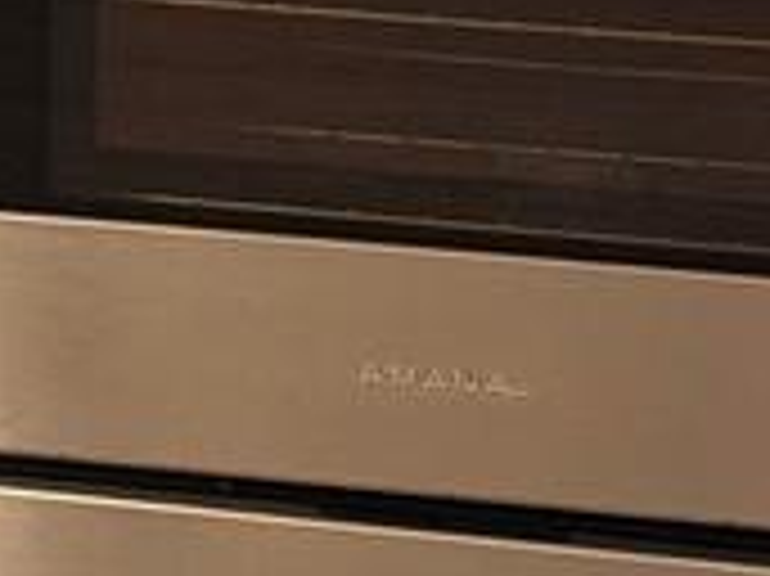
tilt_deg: -7.1
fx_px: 6402
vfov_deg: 5.1
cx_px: -878
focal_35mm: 288
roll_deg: +0.3
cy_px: -603
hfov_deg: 6.6
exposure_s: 1/40
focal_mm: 6.76
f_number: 1.78
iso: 200
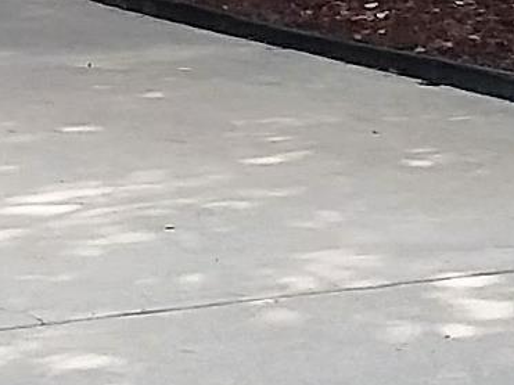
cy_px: -312
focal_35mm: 160
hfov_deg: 11.7
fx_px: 2375
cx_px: -290
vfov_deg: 8.9
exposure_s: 1/916
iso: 40
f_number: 1.9
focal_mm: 2.47
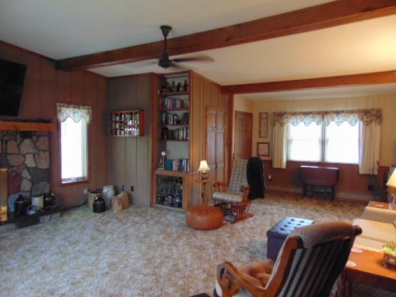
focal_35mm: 25
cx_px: 198
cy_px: 148
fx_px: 286
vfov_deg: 54.9
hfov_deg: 69.4
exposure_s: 1/13
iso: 400
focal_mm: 4.5
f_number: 3
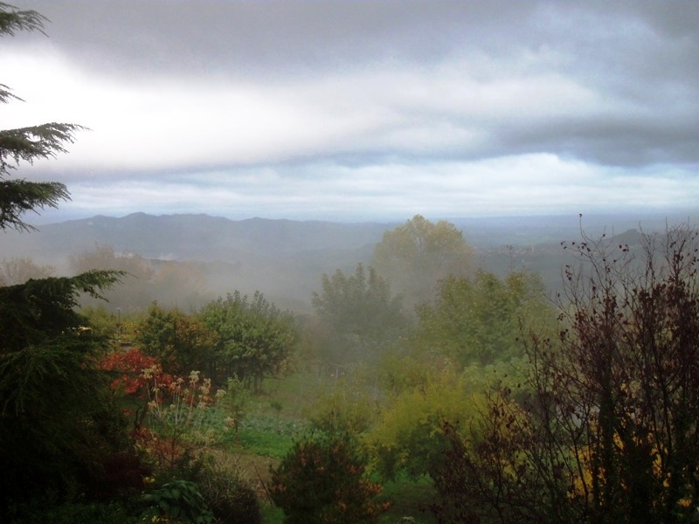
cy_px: 262
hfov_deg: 54.0
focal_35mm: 34
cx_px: 350
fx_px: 687
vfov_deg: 41.8
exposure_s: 1/30
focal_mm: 5.7
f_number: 2.9
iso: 200
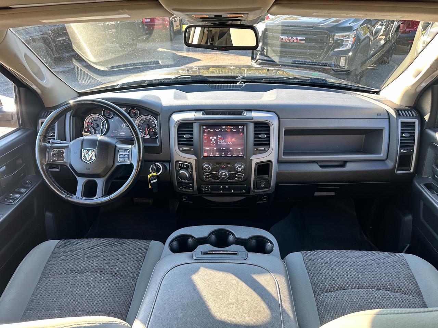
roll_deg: +1.5
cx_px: 219
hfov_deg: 71.6
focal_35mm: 24
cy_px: 164
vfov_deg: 56.8
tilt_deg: -29.8
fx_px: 304
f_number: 1.78
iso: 64
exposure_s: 1/121
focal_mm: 6.86
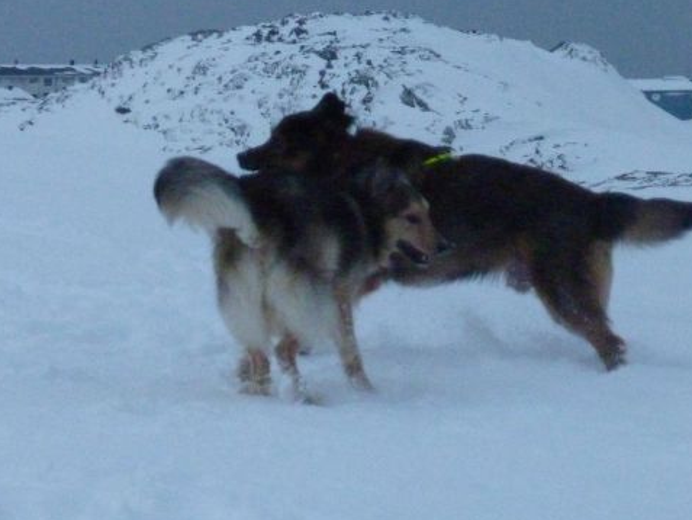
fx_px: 7039
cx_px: 503
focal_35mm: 352
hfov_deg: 5.6
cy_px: 219
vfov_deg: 4.2
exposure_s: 1/500
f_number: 4.6
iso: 800
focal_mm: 34.4
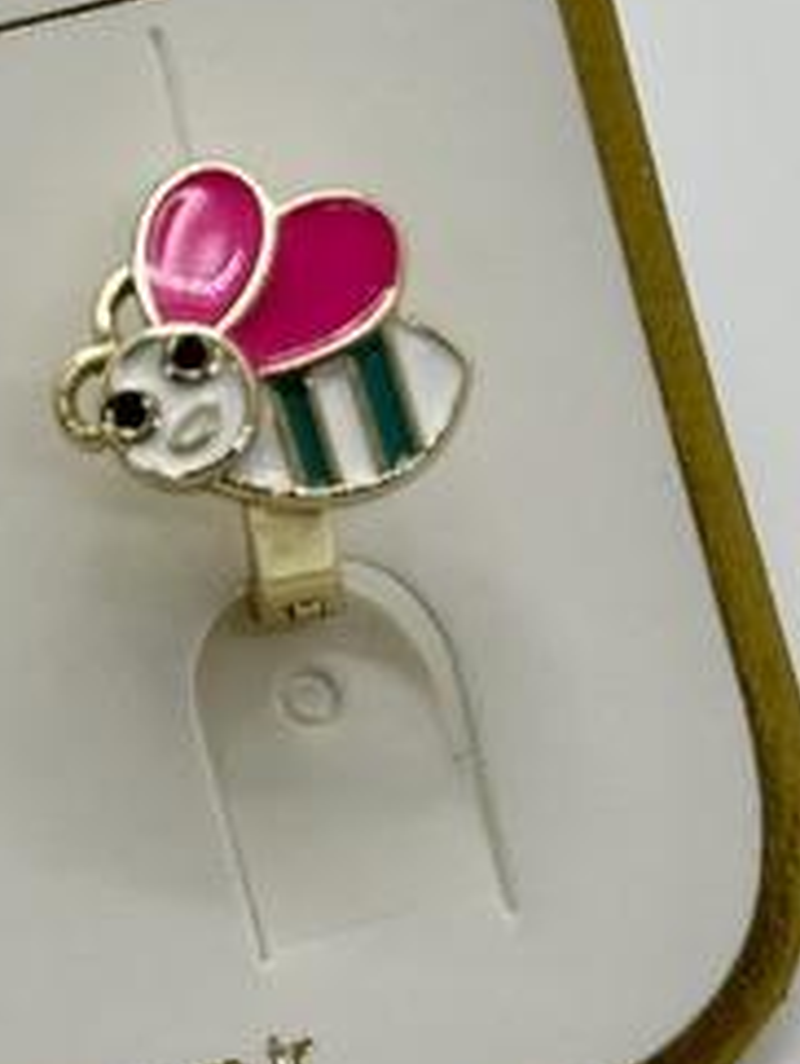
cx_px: -251
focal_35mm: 203
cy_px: 215
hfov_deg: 7.3
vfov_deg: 9.7
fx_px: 6244
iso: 64
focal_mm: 6.86
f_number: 1.78
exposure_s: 1/258
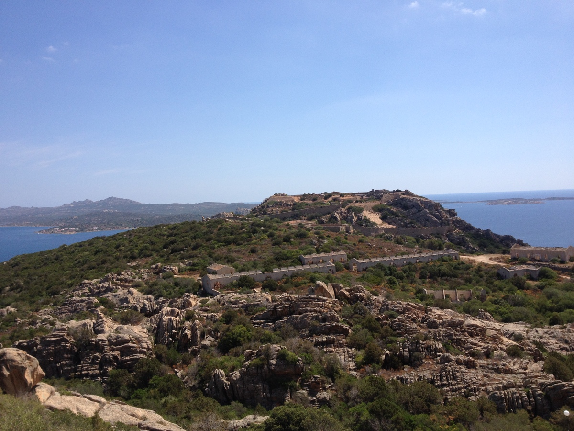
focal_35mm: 35
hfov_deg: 52.6
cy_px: 216
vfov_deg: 40.7
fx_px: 580
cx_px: 287
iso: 50
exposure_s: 1/1972
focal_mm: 4.28
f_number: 2.4
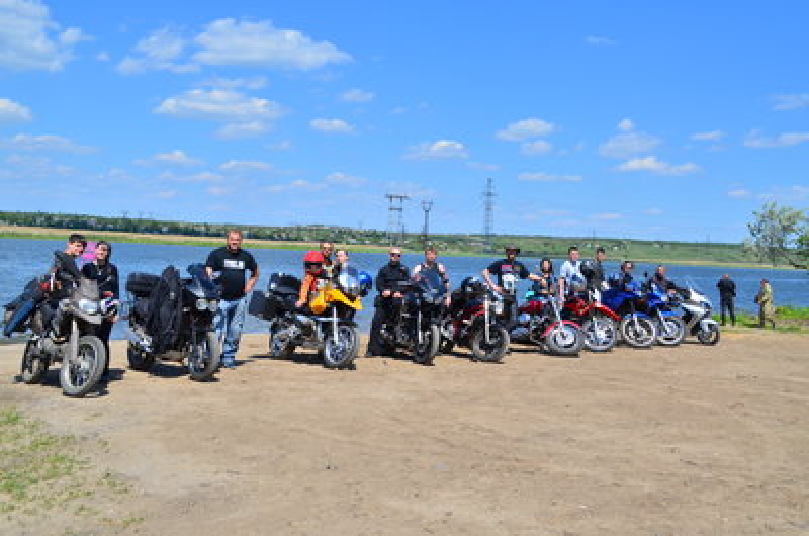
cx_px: 404
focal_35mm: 36
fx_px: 807
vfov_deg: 36.7
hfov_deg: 53.2
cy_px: 268
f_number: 5.6
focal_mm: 24
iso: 200
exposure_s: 1/1000
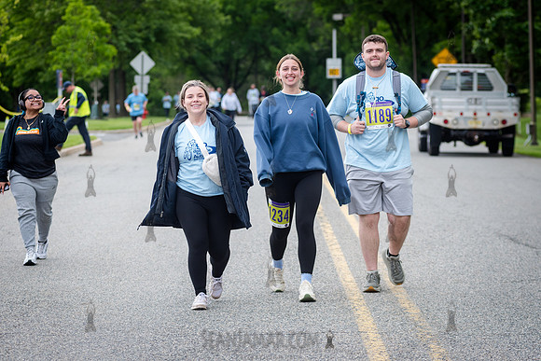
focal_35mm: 144
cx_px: 309
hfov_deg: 14.3
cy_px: 186
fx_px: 2158
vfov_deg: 9.6
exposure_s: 1/1000
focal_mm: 112
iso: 400
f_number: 4
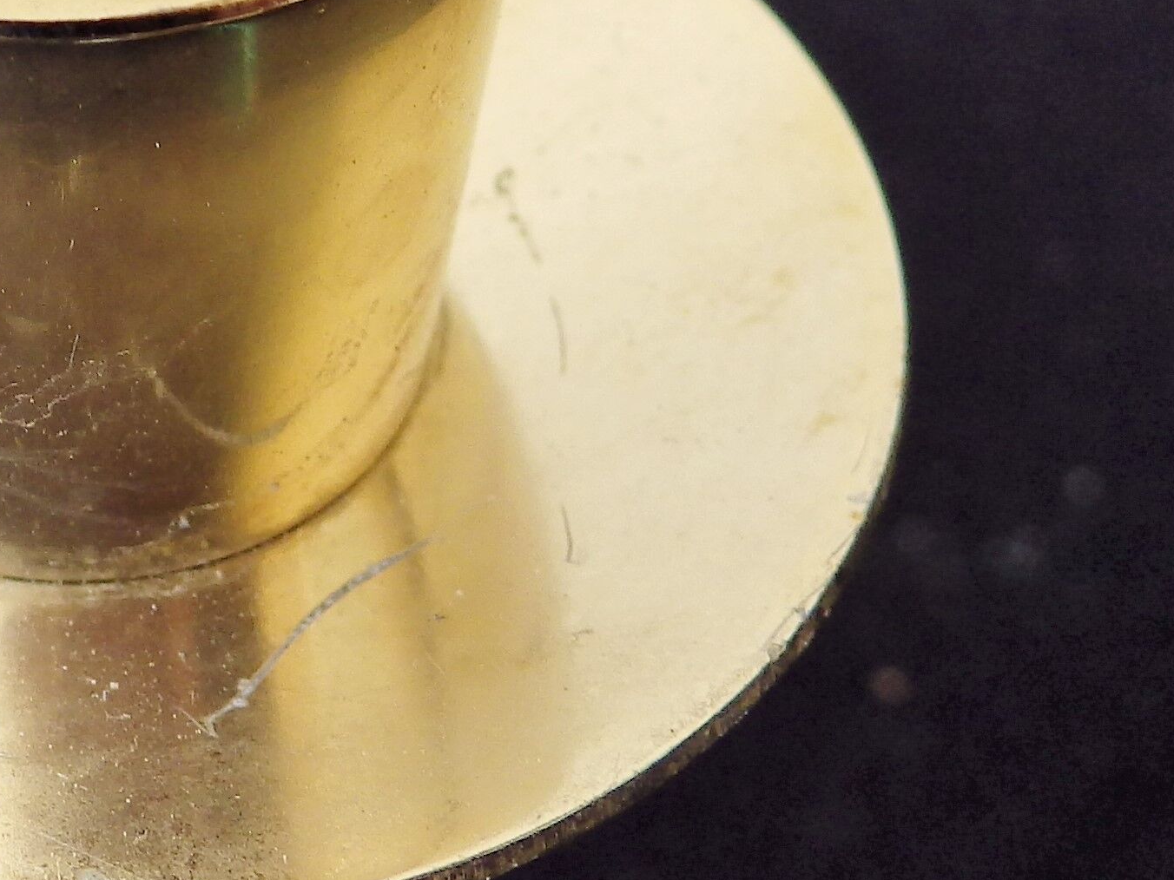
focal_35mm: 75
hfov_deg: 24.8
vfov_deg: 19.6
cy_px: 273
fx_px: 2544
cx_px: 16
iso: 100
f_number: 3.1
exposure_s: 1/125
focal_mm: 4
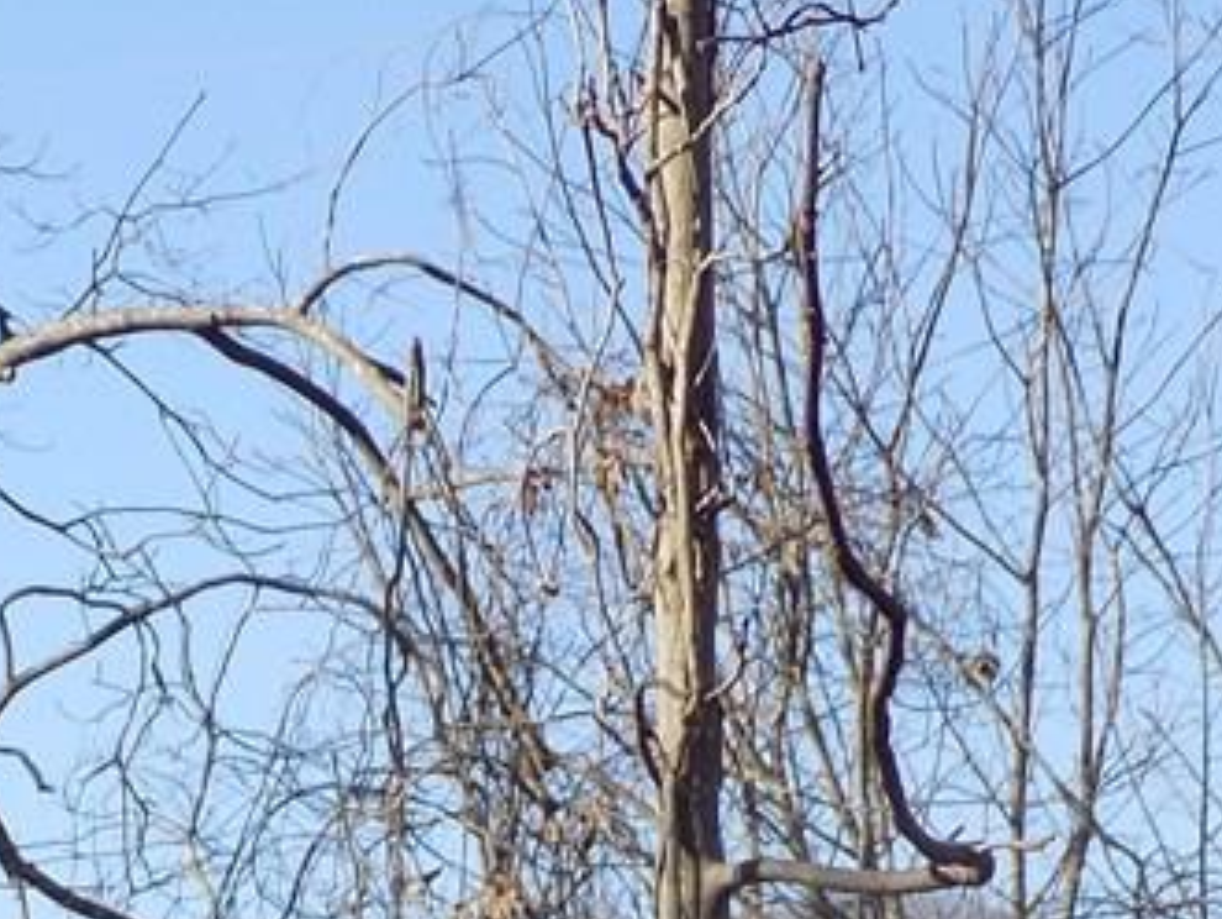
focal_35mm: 242
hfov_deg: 8.1
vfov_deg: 6.1
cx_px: -115
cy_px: 1316
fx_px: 8549
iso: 80
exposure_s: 1/250
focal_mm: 13.9
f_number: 4.3
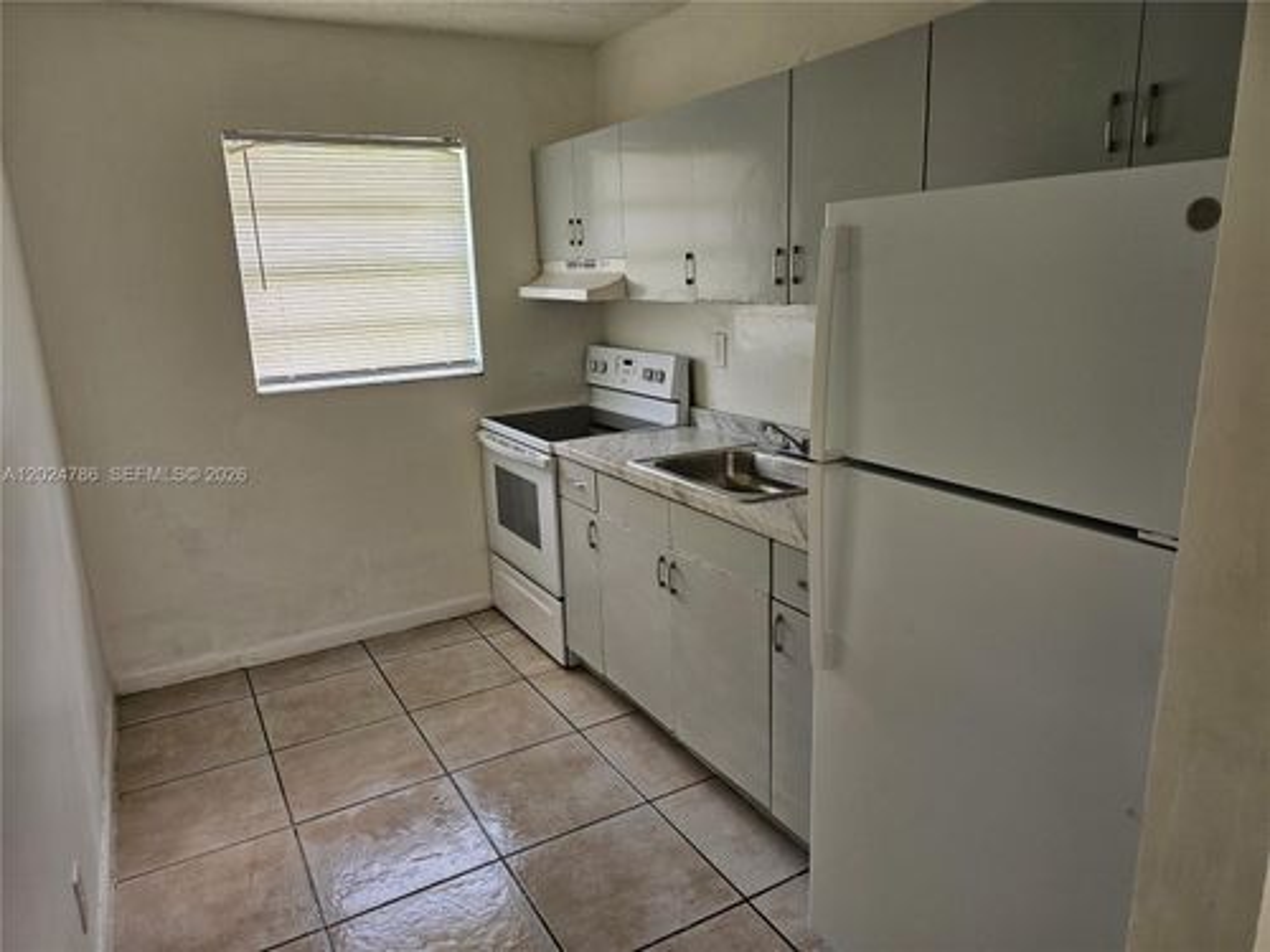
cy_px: 476
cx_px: 635
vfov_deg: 58.9
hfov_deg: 73.9
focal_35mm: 23
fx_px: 844
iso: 100
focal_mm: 6.3
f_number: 1.7
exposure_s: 1/120
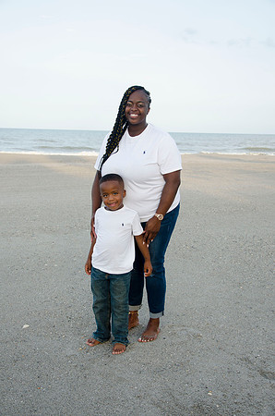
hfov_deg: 29.7
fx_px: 518
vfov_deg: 43.7
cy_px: 208
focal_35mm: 45
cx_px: 138
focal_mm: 30
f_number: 5.6
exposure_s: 1/250
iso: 100
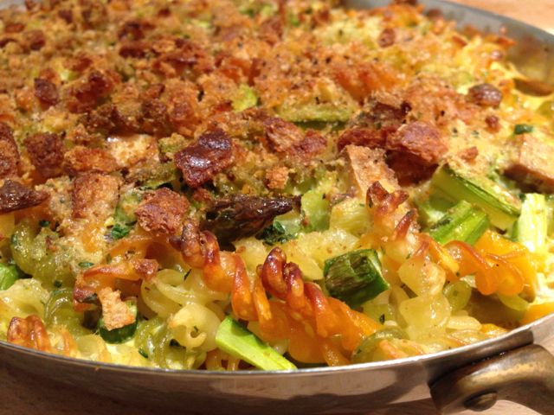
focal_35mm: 33
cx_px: 277
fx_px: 528
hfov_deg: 55.4
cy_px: 208
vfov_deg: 42.9
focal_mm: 4.12
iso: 200
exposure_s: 1/20
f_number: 2.4
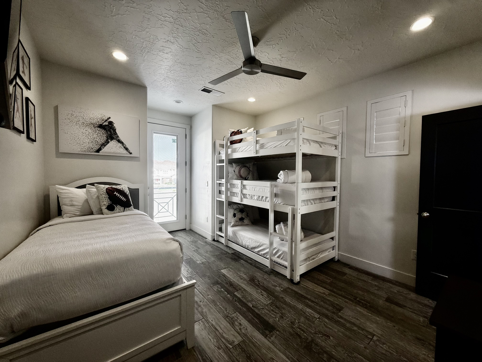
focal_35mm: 14
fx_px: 195
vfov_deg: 85.7
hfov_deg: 102.1
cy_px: 181
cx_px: 241
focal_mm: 2.22
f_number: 2.2
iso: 160
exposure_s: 1/120
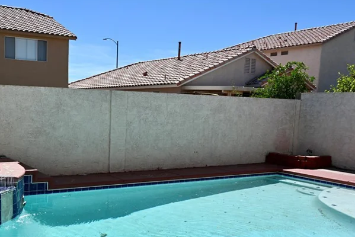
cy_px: 160
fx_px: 404
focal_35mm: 41
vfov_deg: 32.4
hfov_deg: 46.4
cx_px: 109
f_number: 8
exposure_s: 1/500
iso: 100
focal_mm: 24
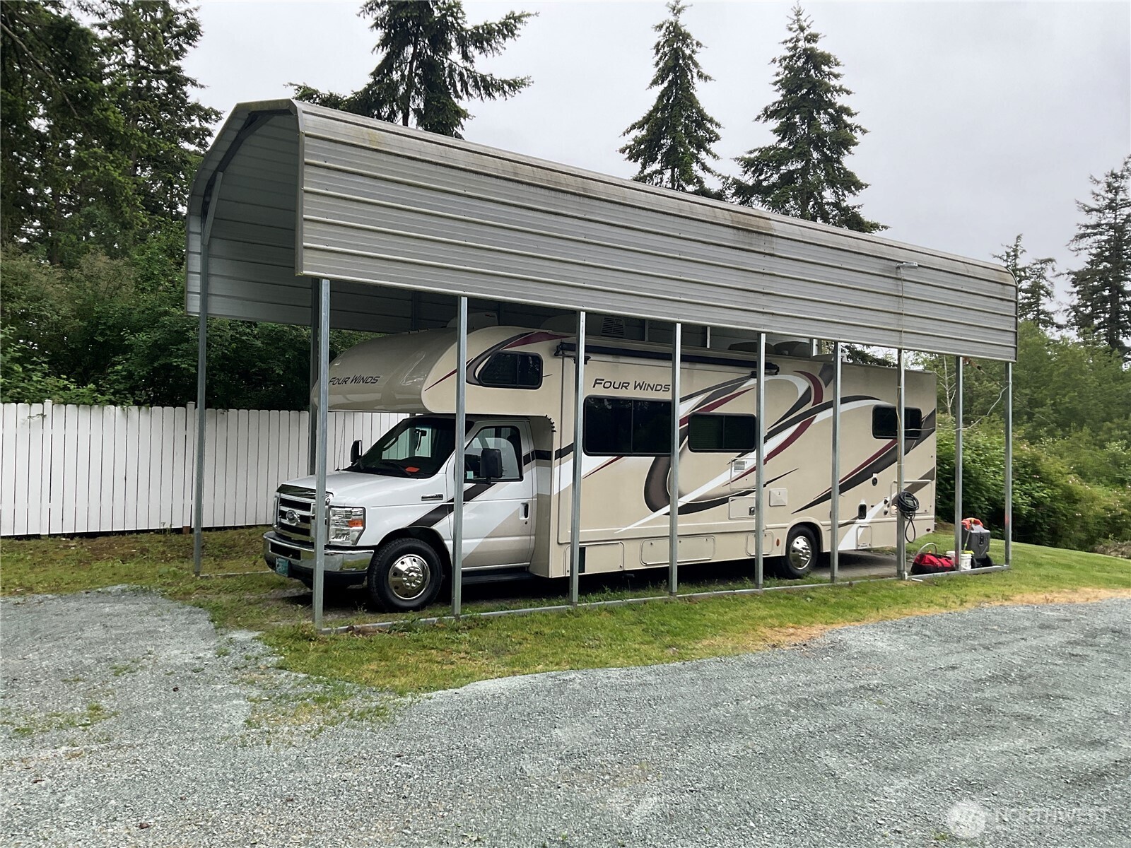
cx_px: 566
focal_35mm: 29
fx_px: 948
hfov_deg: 61.7
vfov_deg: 48.2
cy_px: 424
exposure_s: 1/435
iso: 16
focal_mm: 3
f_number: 1.8
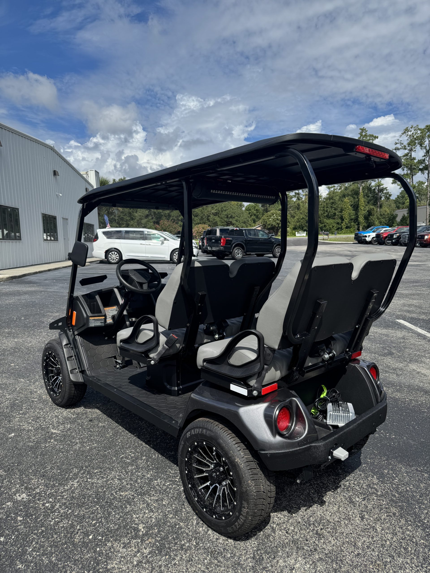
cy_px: 286
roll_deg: +2.2
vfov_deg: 71.6
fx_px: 398
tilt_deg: -7.2
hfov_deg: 56.8
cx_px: 215
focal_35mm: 24
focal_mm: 6.76
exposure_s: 1/4950
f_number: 1.78
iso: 80
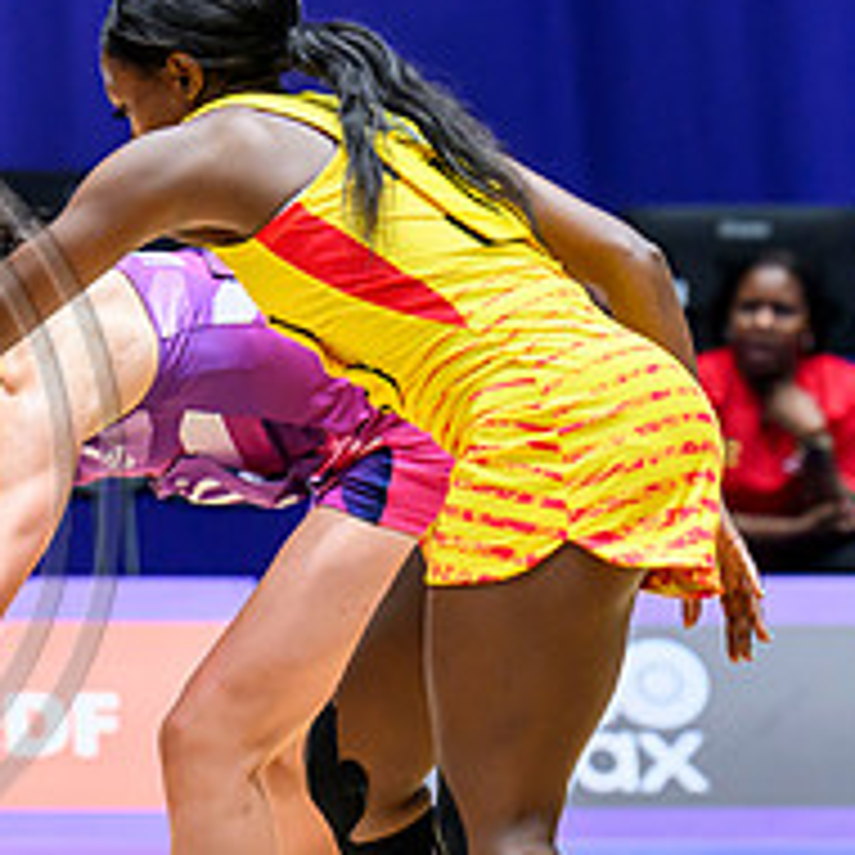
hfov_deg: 4.0
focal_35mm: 440
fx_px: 12296
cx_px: -51
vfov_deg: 4.0
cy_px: 471
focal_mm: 140
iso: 2500
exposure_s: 1/1250
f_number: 3.5
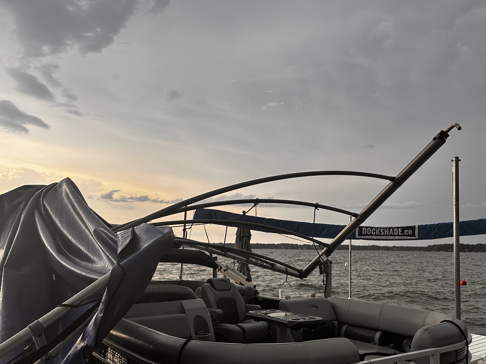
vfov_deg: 43.6
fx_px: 449
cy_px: 240
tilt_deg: +2.7
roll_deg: +0.1
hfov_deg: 56.4
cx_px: 293
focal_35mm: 32
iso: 80
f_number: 1.78
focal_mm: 6.86
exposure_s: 1/797
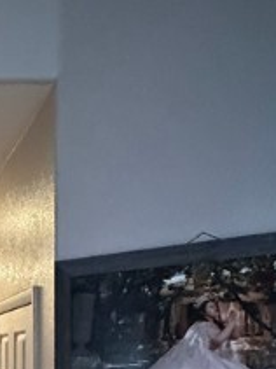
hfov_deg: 23.6
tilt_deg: -1.5
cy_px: 378
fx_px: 543
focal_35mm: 51
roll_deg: +0.0
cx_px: -122
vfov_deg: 33.9
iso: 1000
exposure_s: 1/40
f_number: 2.2
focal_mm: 2.22
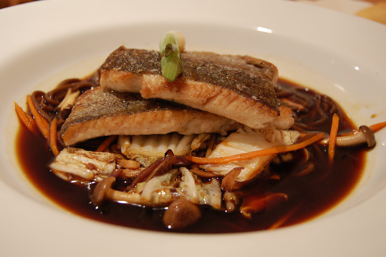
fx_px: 482
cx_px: 193
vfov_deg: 29.8
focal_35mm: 45
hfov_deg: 43.6
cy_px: 128
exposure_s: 2
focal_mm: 30
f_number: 5.6
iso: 200
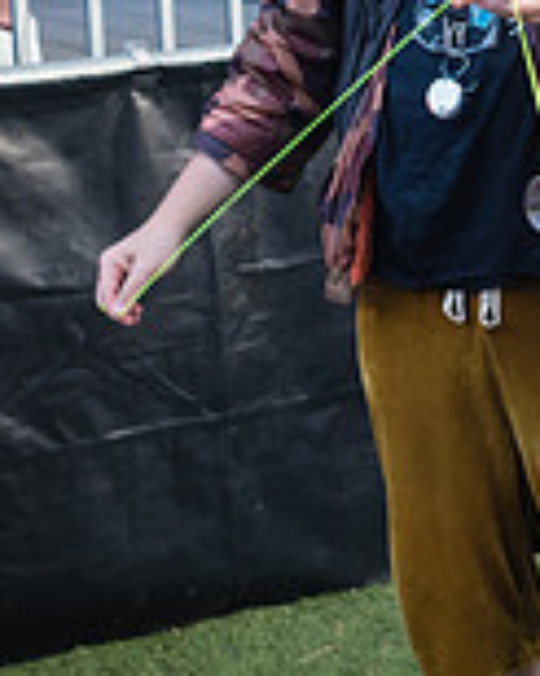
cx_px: 808
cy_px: 24
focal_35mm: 124
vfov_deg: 15.3
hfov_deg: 11.9
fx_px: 2480
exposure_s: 1/250
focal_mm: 35
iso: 1000
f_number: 3.5
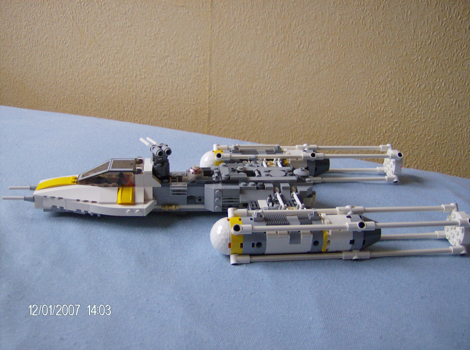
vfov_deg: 39.5
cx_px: 235
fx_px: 488
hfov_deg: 51.5
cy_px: 175
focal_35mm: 36
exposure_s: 1/53.9
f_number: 2.8
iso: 200
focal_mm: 6
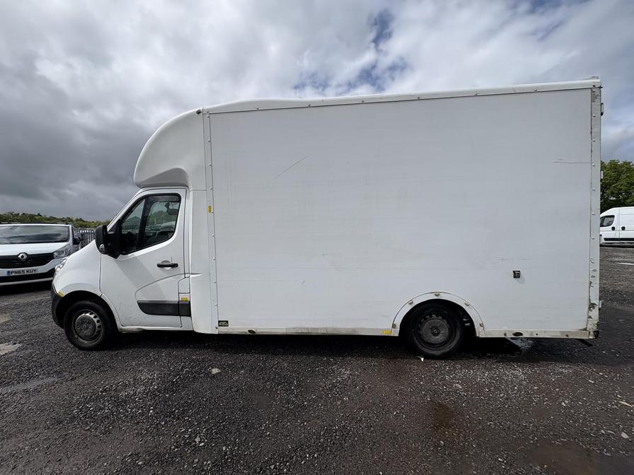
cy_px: 238
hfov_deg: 102.1
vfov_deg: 85.7
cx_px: 317
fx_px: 256
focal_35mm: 14
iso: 50
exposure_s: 1/3717
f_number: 2.2
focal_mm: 2.22
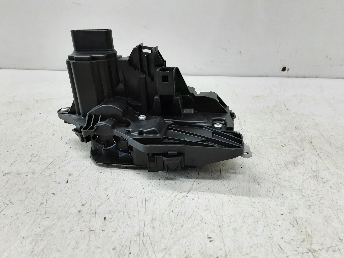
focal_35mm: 27
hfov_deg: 65.3
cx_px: 172
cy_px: 129
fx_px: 268
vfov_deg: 51.4
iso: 125
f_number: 1.9
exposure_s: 1/50
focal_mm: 2.91
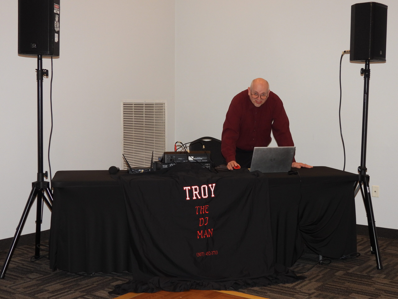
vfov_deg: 29.1
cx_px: 199
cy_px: 150
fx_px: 575
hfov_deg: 38.2
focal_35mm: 50
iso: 200
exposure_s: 1/30
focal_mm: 8.9
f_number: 3.5
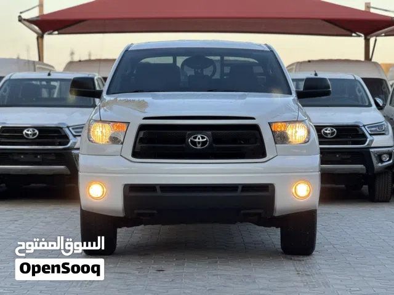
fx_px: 1366
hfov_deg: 16.4
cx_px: 197
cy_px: 148
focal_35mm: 120
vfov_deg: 12.3
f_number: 2.8
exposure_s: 1/154
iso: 50
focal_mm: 15.66
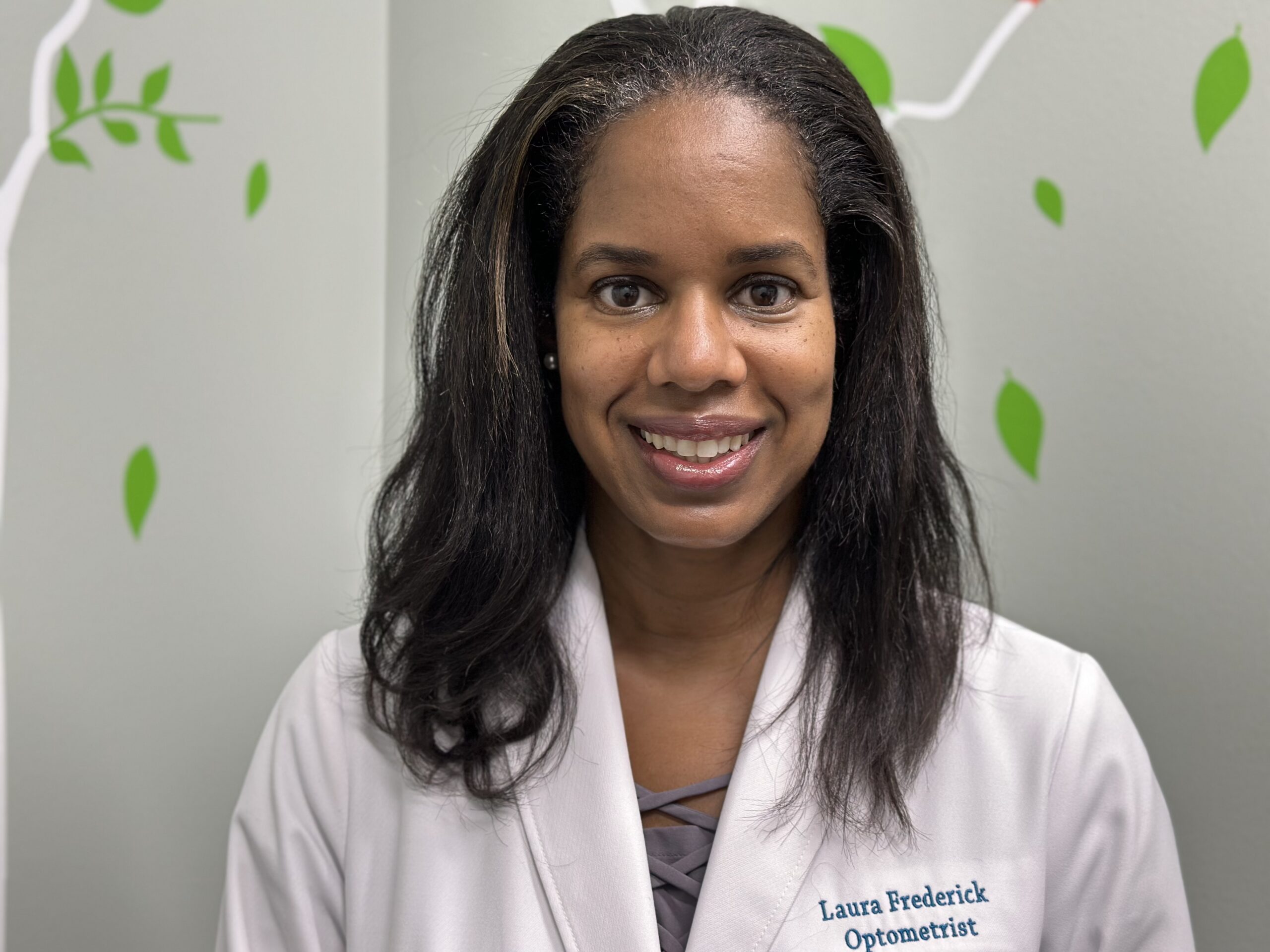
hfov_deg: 39.7
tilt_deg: -4.7
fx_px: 1761
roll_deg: -1.8
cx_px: 635
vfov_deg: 30.3
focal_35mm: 48
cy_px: 476
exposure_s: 1/60
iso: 125
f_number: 1.78
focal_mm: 6.86
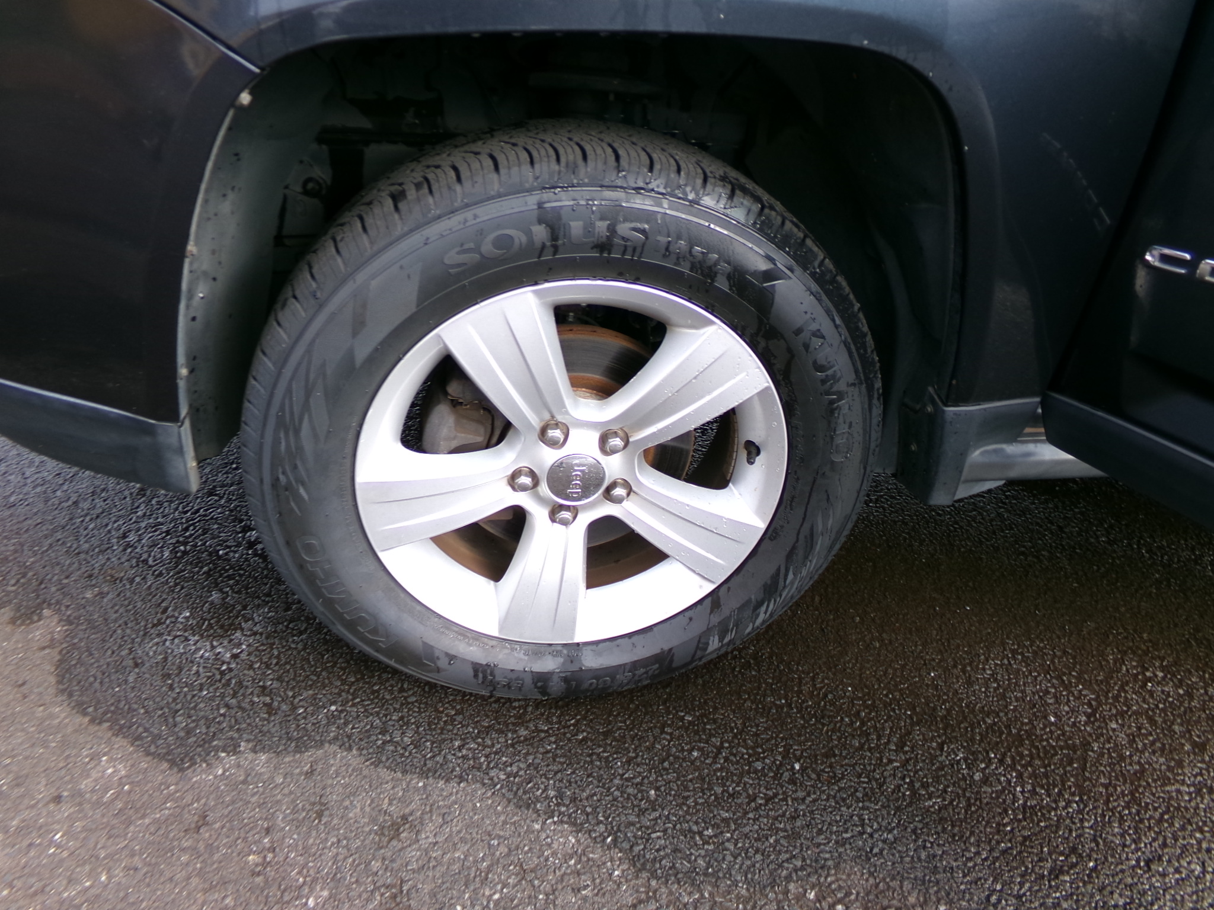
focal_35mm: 24
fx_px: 842
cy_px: 455
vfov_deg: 56.8
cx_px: 607
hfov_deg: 71.6
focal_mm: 4.3
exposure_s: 1/100
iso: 100
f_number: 3.7
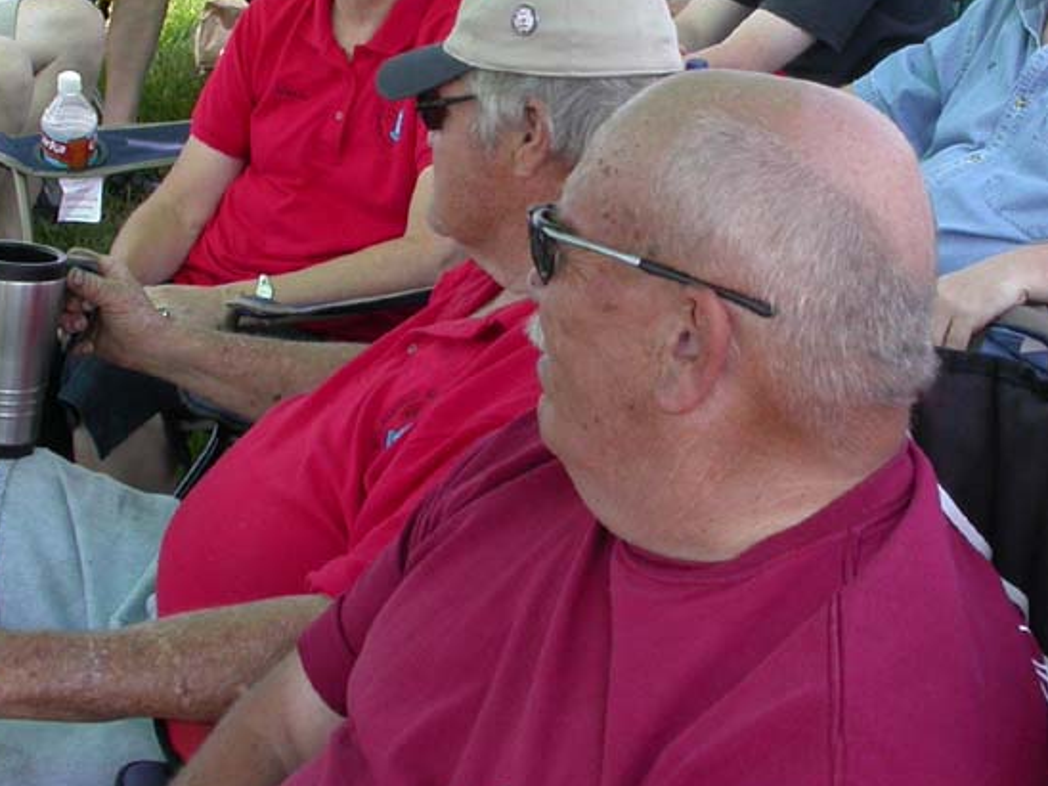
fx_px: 2150
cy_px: 193
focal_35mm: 71
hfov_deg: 27.4
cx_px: 618
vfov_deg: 20.6
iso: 100
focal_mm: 7.85
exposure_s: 1/171
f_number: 5.3
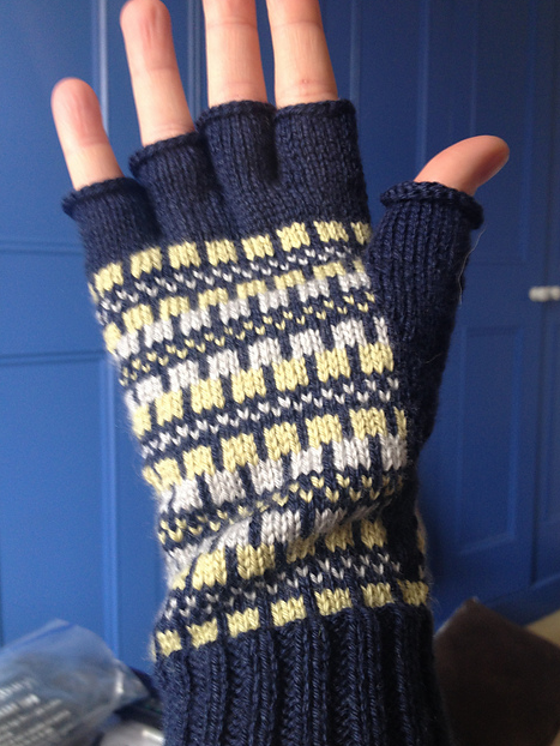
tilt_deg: -8.3
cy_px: 375
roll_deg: +0.3
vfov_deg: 51.3
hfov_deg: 39.7
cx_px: 287
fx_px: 776
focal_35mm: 36
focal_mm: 4.28
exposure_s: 1/20
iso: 80
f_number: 2.4
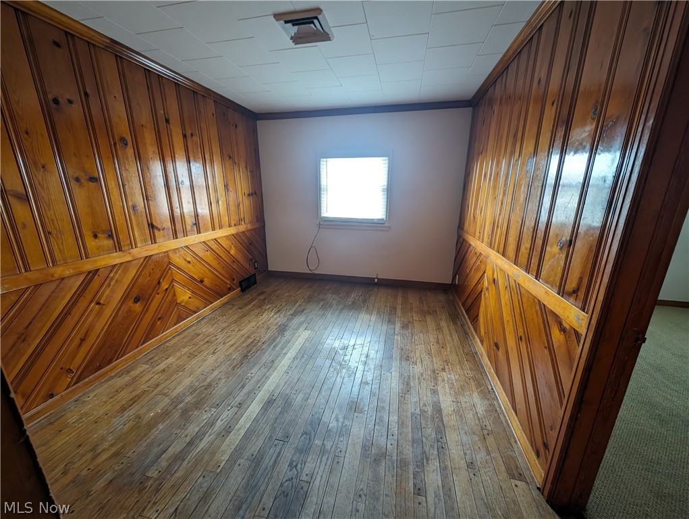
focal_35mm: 12
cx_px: 344
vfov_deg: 94.6
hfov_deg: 110.5
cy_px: 260
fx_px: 239
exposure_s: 1/40
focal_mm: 2.23
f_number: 1.95
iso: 164
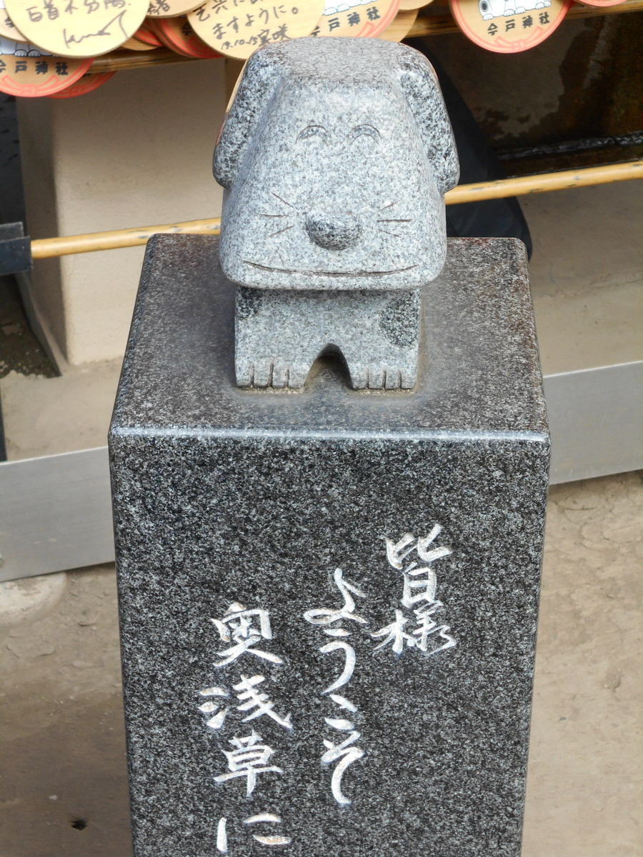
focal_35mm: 86
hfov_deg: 17.2
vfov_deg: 22.8
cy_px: 428
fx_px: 2130
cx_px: 322
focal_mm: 15.4
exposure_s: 1/125
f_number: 6.3
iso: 140
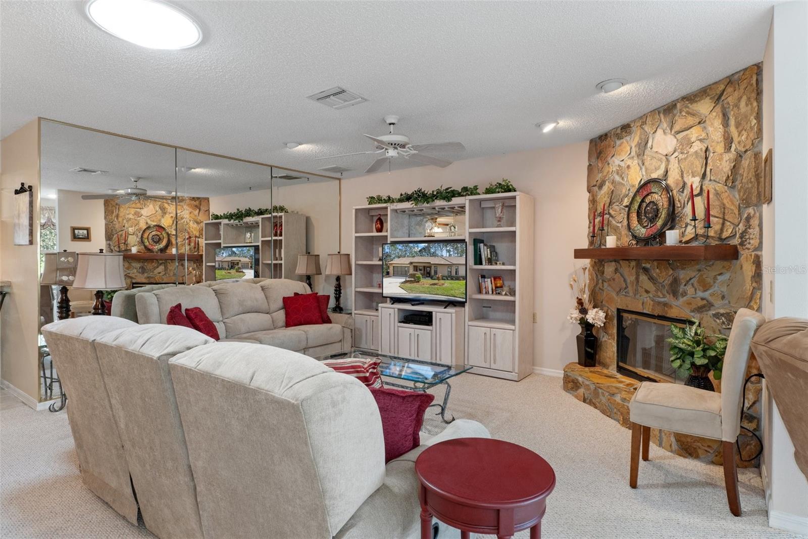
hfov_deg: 85.4
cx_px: 404
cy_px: 270
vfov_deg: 63.2
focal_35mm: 20
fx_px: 438
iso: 320
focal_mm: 13
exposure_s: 1/3
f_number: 8
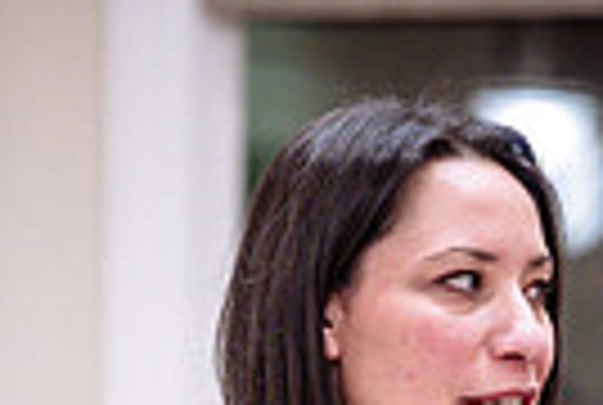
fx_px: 5926
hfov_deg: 5.8
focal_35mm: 353
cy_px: 614
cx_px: 443
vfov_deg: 3.9
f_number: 2
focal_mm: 70
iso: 1000
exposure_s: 1/200
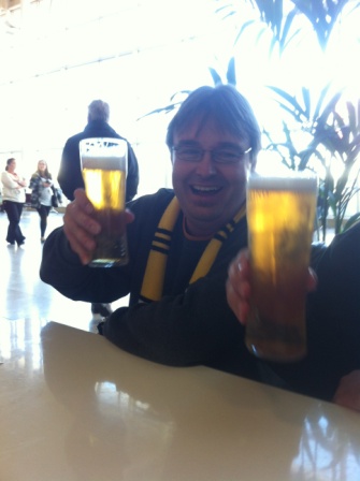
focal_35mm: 35
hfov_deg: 40.6
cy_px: 240
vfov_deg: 52.7
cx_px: 180
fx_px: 486
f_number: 2.8
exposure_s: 1/30
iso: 80
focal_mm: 3.85
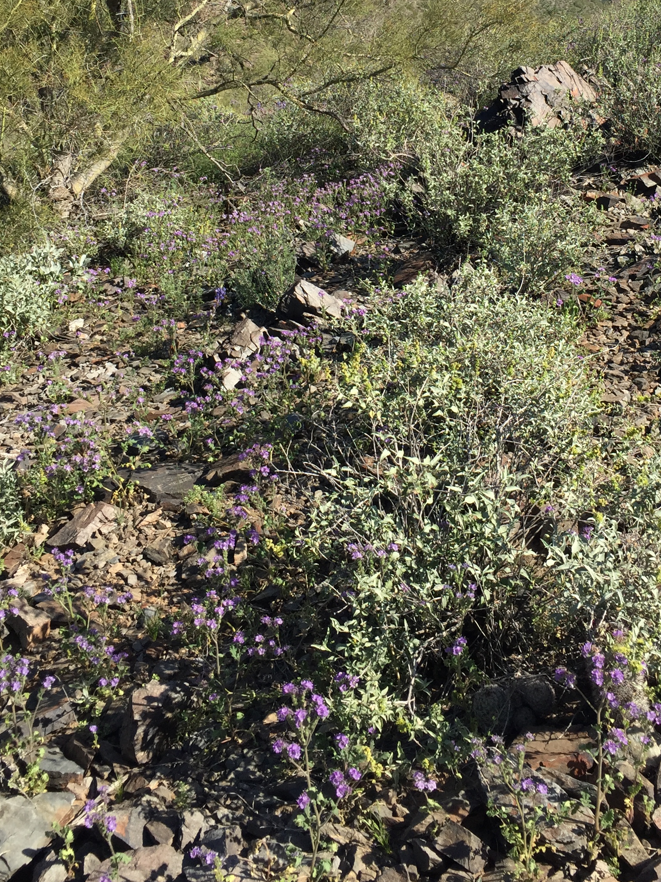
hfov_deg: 31.4
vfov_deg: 39.8
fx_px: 1171
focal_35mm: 46
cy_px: 196
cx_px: 402
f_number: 2.2
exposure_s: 1/1647
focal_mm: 4.15
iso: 32
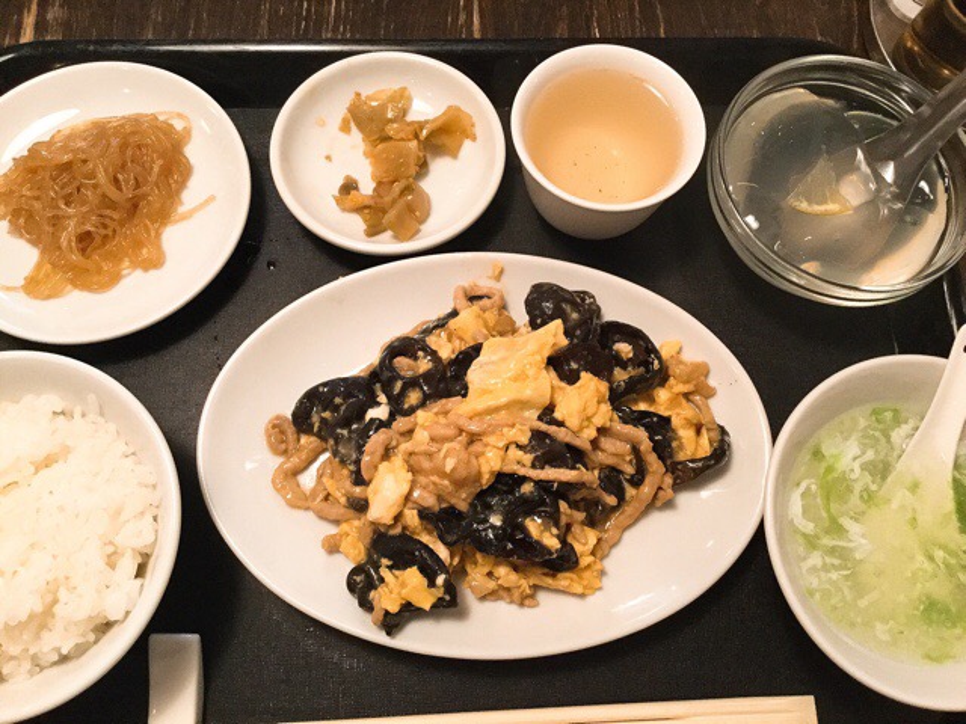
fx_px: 865
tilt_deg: -73.5
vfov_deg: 45.4
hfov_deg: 58.4
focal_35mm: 31
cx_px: 483
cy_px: 362
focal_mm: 3.3
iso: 200
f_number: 2.4
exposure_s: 1/20
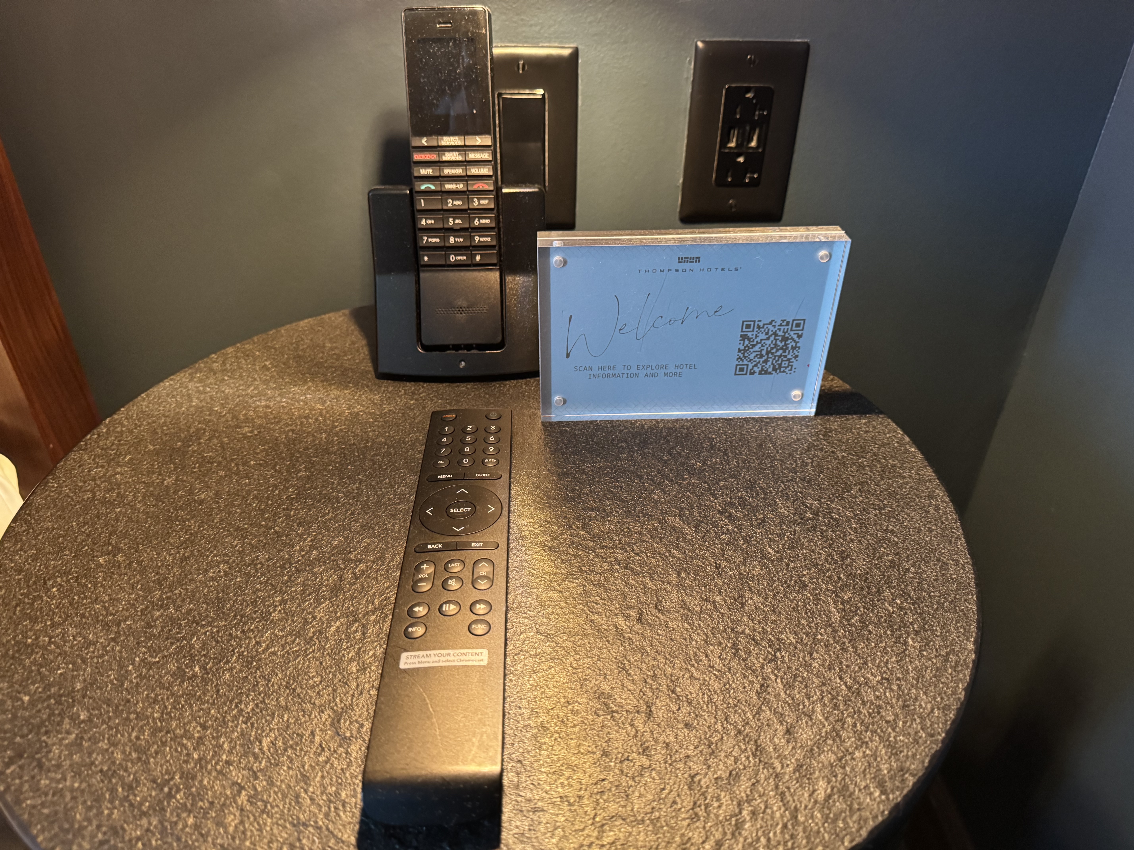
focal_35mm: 24
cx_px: 567
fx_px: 786
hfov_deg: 71.6
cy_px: 425
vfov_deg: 56.8
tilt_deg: -34.6
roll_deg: -0.3
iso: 1000
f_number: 1.78
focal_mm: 6.76
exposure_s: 1/40
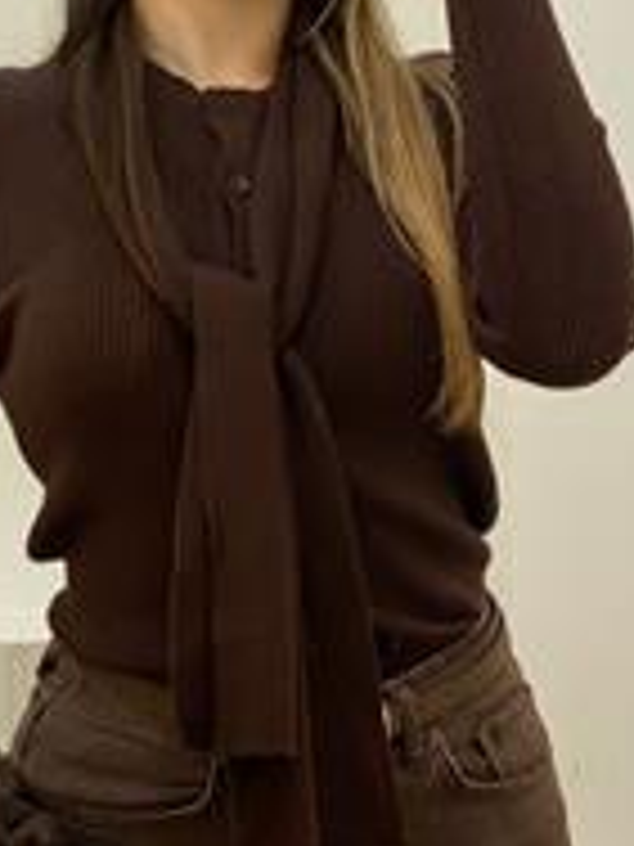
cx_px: 207
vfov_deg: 17.2
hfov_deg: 13.0
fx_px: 2784
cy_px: 277
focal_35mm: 114
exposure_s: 1/100
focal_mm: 6
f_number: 2
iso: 64
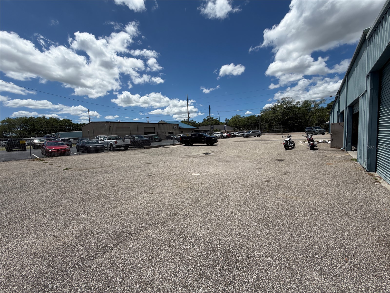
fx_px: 158
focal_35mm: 14
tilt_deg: -4.8
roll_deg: +3.3
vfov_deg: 85.7
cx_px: 195
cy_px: 146
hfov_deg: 102.1
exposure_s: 1/1572
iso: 20
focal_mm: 2.22
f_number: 2.2
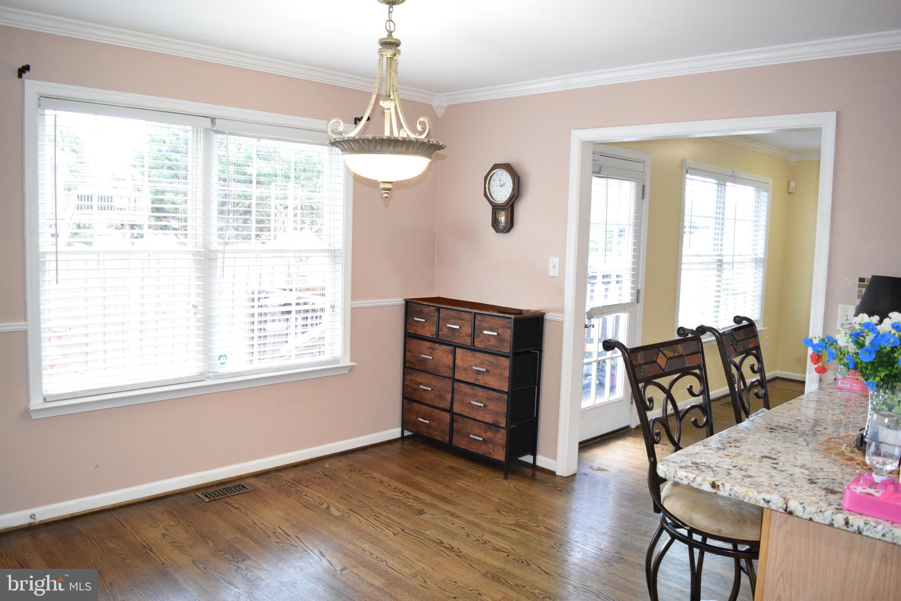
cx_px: 450
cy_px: 300
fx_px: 676
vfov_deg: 47.9
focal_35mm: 27
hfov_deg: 67.4
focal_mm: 18
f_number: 4
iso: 1600
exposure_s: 1/200
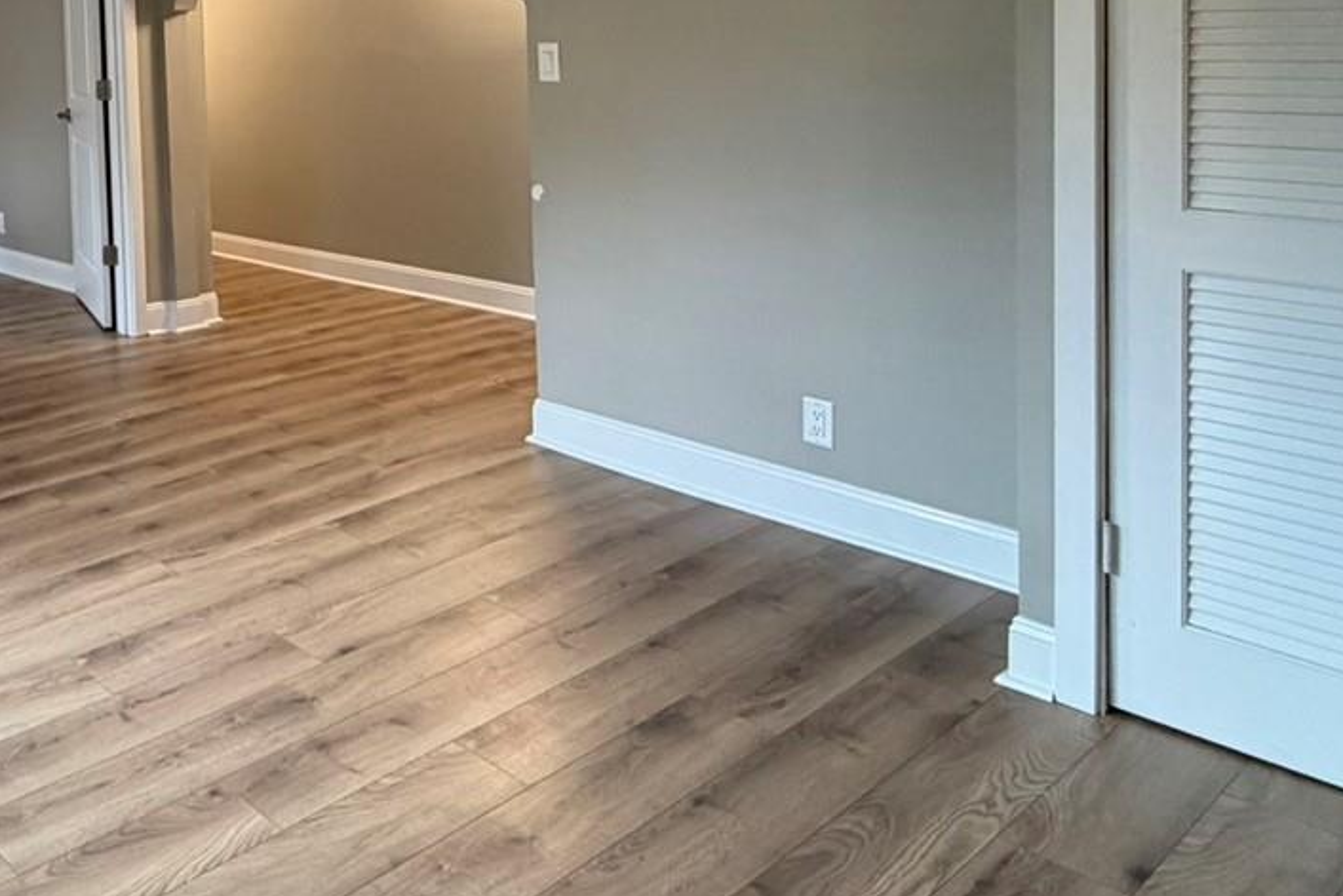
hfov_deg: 51.6
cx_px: 177
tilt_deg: -2.6
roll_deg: +2.5
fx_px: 1231
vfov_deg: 37.1
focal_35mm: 33
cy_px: 70
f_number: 2.2
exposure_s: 1/60
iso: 200
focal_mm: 2.22
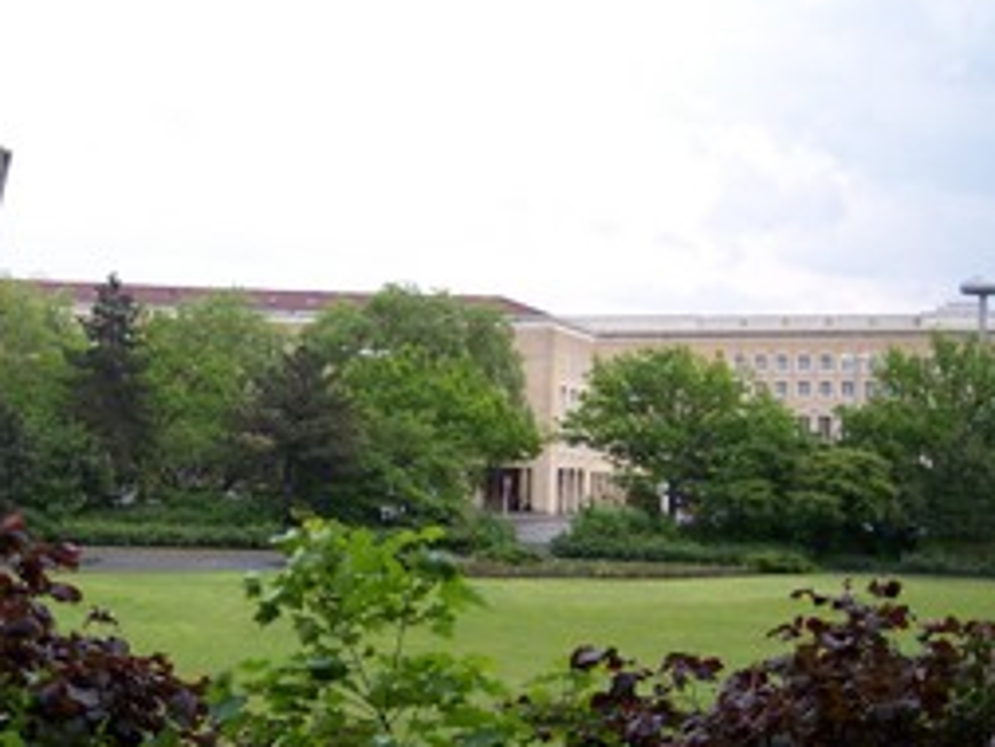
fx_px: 1553
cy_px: 432
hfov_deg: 35.3
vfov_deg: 27.0
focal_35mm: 54
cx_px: 354
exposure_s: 1/700
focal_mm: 8
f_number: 2.8
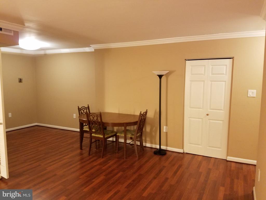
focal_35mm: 26
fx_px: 200
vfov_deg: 53.1
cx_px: 133
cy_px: 100
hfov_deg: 67.3
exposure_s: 1/15
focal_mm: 4.2
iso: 250
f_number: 1.7
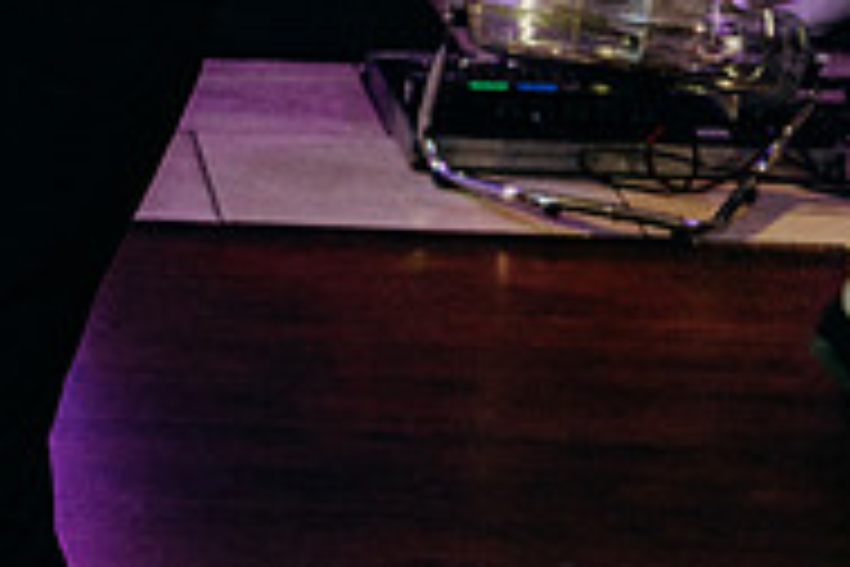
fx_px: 3116
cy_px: -295
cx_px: -405
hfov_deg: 14.5
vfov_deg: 10.0
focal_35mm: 132
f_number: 3.5
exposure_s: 1/160
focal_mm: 43
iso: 2500
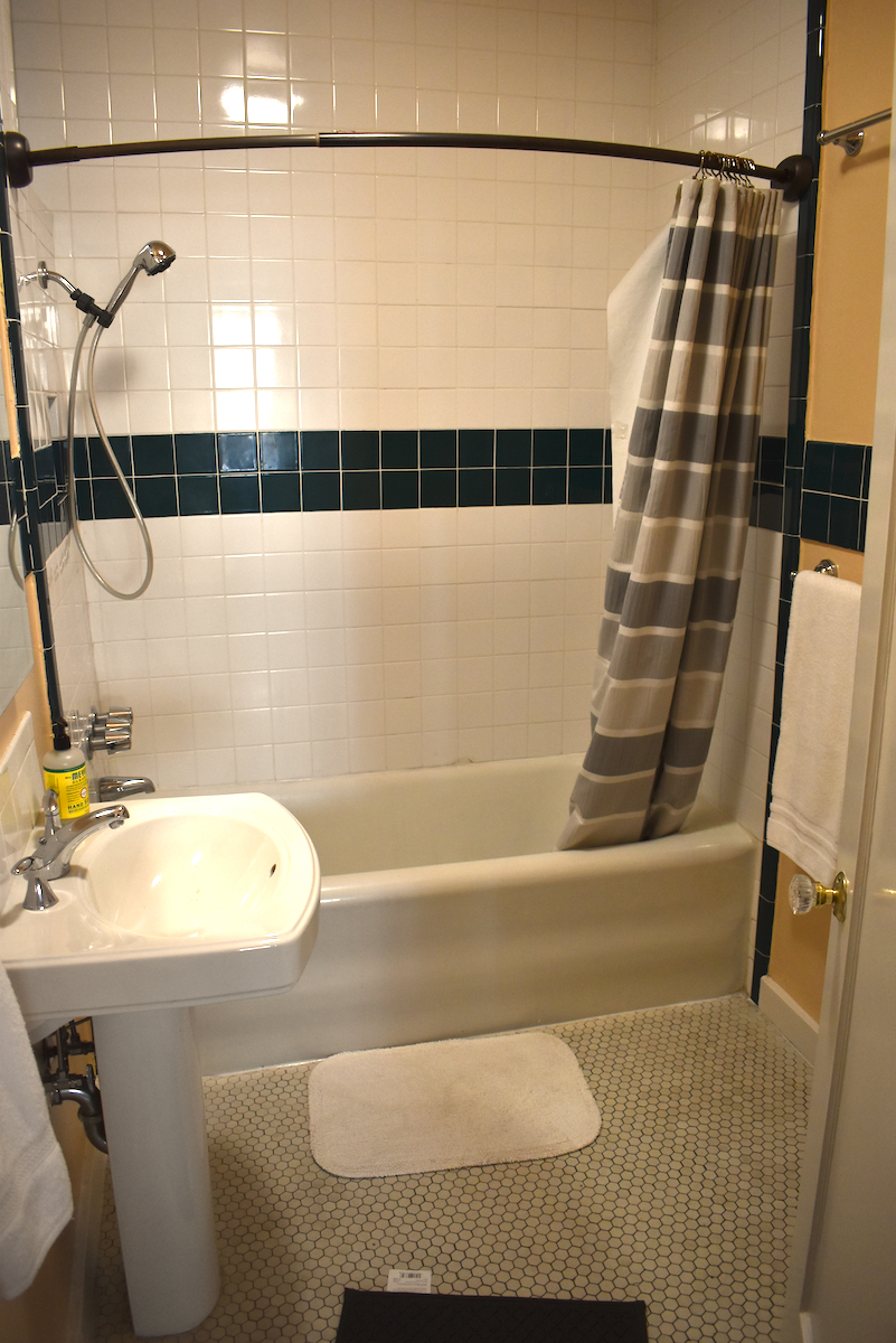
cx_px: 448
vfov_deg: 67.4
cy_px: 672
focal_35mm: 27
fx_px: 1007
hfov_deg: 48.0
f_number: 3.5
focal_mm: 18
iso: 800
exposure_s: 1/160
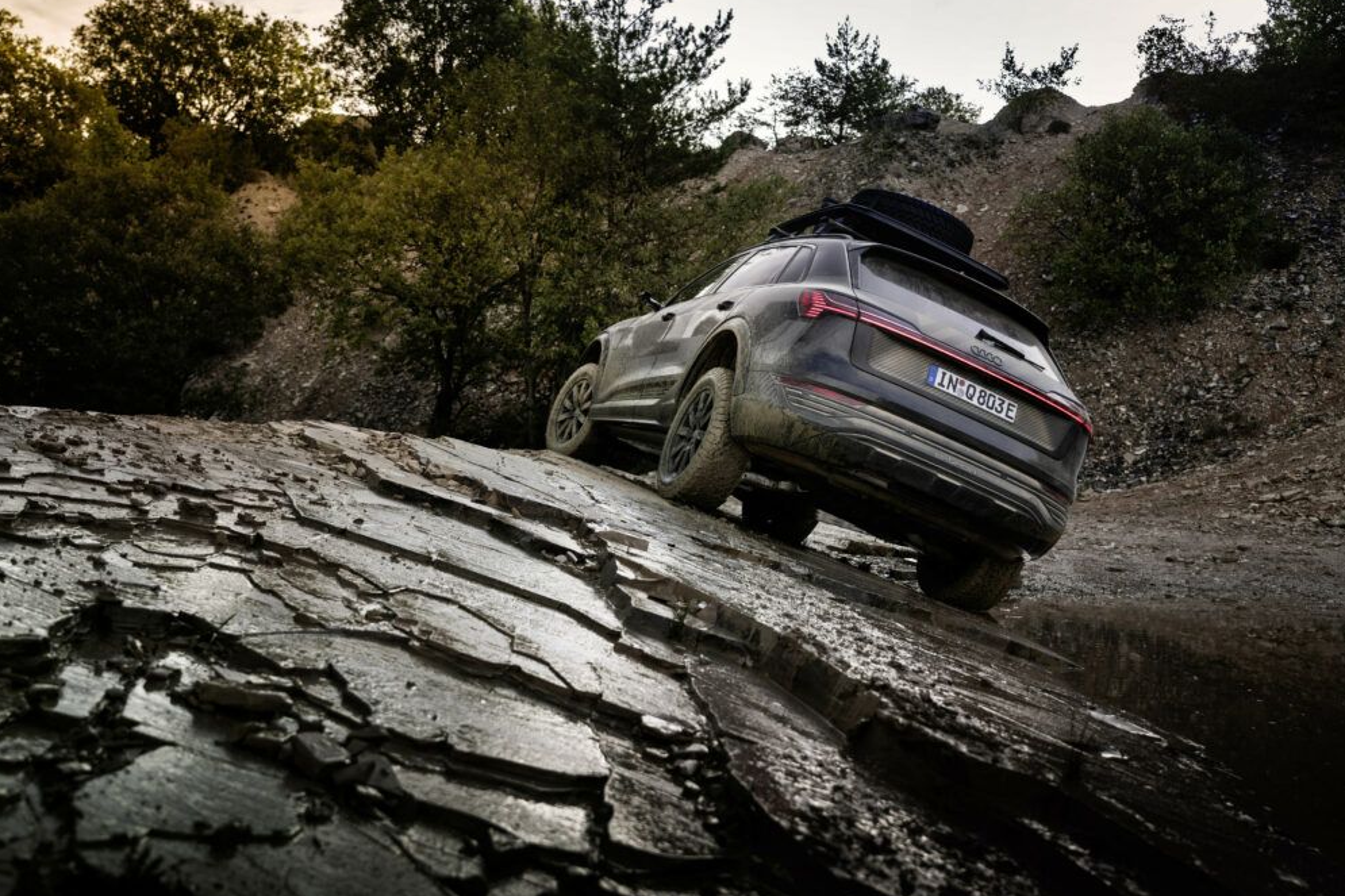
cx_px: 662
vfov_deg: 37.8
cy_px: 443
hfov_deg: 54.4
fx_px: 1307
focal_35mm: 35
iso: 200
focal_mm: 34
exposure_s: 1/200
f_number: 4
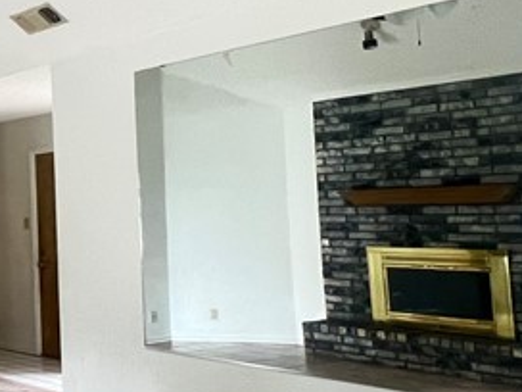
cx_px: -251
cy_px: 204
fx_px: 739
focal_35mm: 49
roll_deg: +1.7
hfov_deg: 27.5
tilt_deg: +1.1
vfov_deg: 29.7
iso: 400
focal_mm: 1.57
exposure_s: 1/60
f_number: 1.8
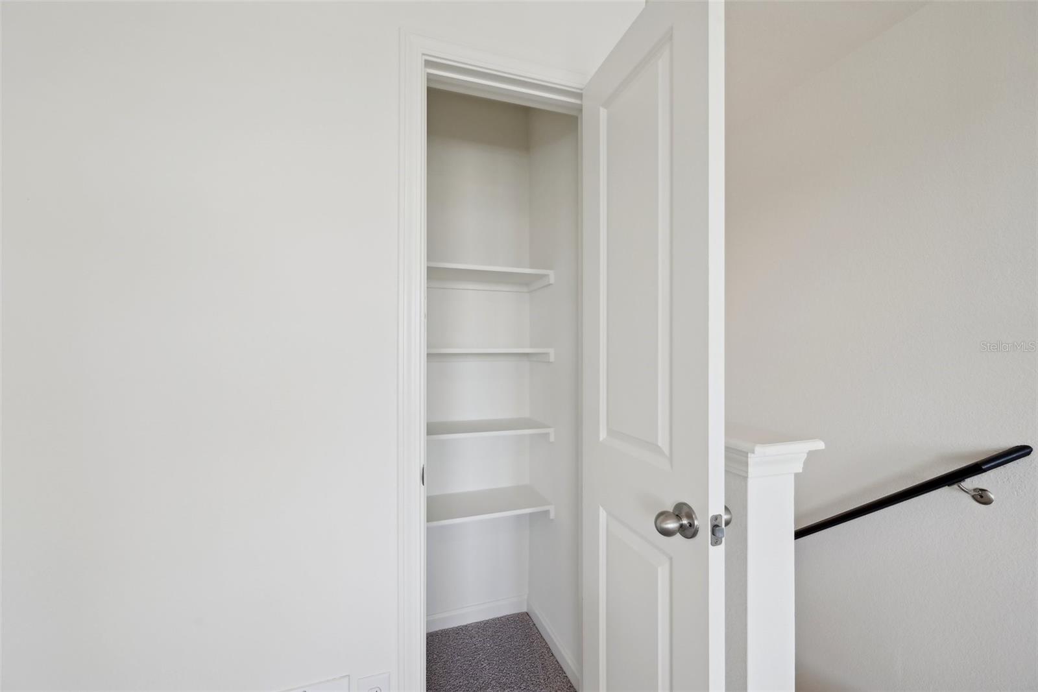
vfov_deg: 81.2
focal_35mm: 14
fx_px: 404
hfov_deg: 104.2
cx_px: 519
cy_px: 346
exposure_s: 1/20
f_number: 8
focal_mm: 14
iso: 160
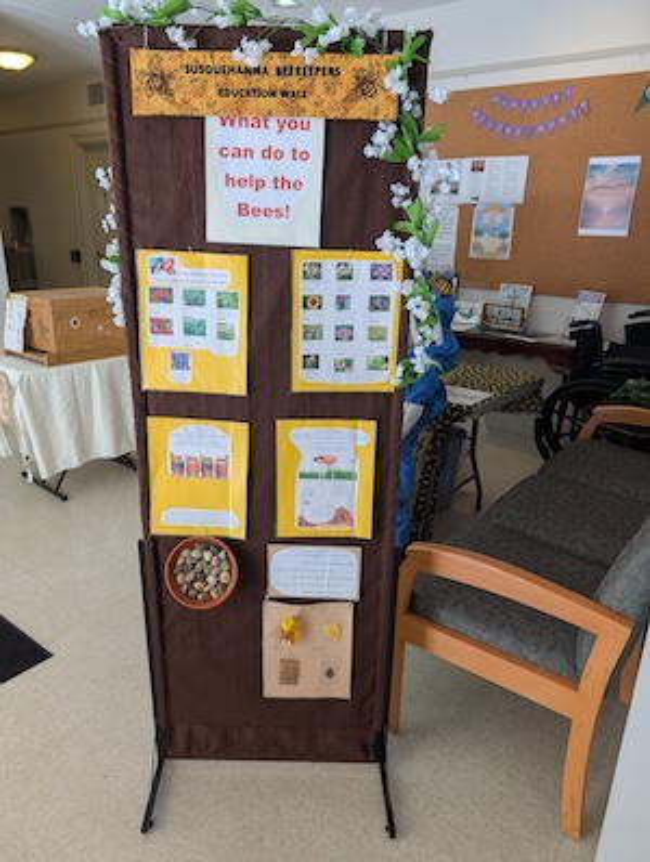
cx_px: 325
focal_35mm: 24
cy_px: 431
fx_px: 599
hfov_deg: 57.0
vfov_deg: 71.5
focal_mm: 6.9
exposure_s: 1/120
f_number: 1.68
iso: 141
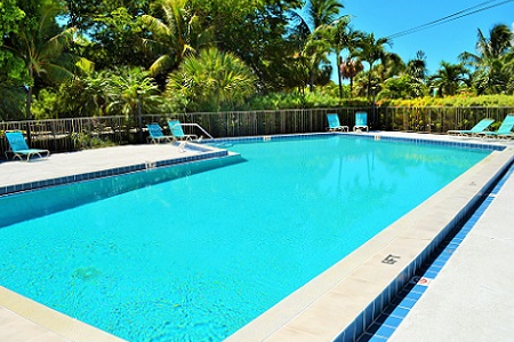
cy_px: 162
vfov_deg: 43.5
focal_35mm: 30
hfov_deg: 62.0
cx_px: 246
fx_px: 428
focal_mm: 18
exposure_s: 1/200
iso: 100
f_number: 10
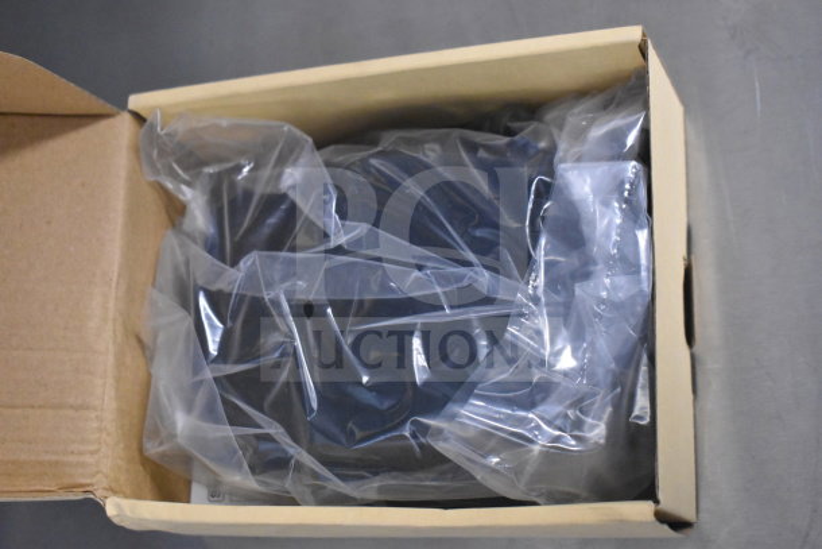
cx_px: 411
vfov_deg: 23.8
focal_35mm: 57
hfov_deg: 35.0
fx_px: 1302
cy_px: 274
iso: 7200
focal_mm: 38
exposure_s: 1/60
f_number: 4.8
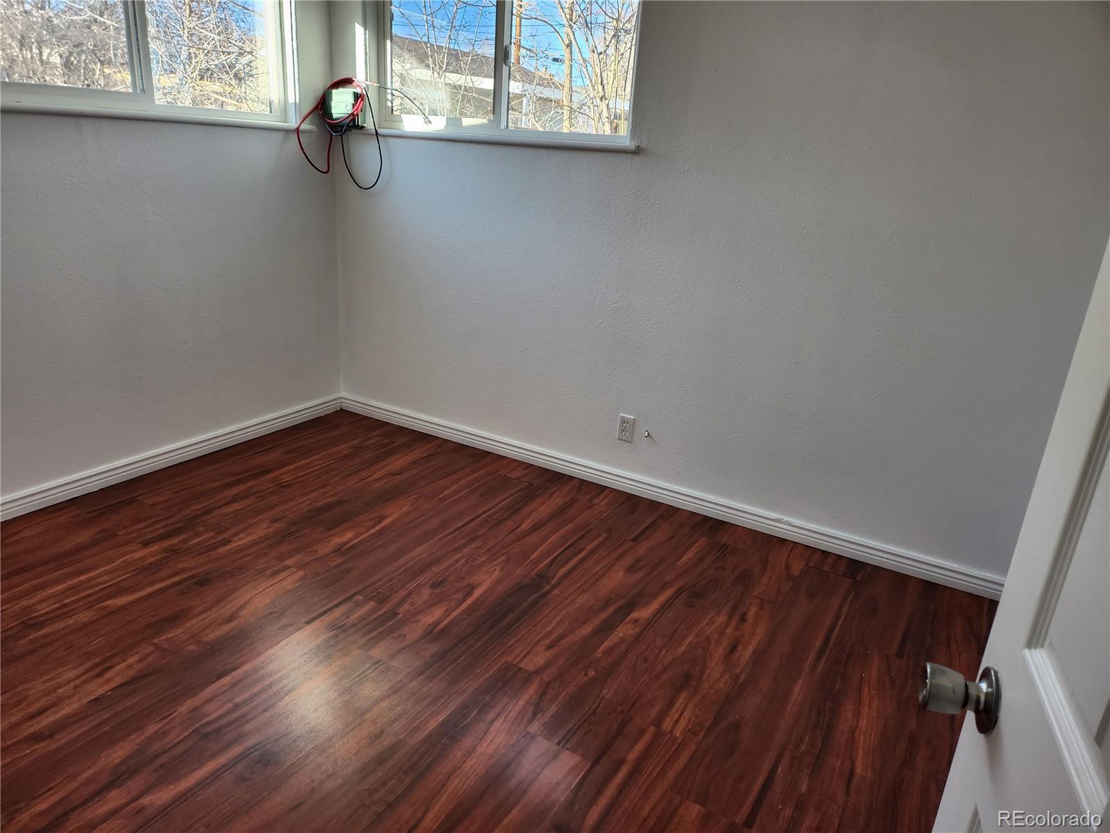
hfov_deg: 71.6
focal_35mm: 24
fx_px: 770
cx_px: 555
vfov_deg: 56.8
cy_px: 416
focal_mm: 5
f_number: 1.8
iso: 100
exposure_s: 1/180
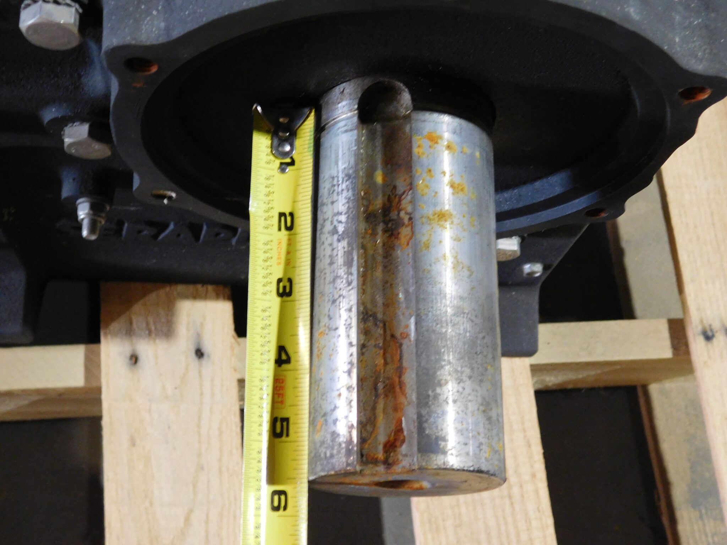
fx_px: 1071
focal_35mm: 51
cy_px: 272
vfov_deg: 28.6
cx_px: 364
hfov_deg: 37.5
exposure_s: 1/8
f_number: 3.8
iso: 450
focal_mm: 9
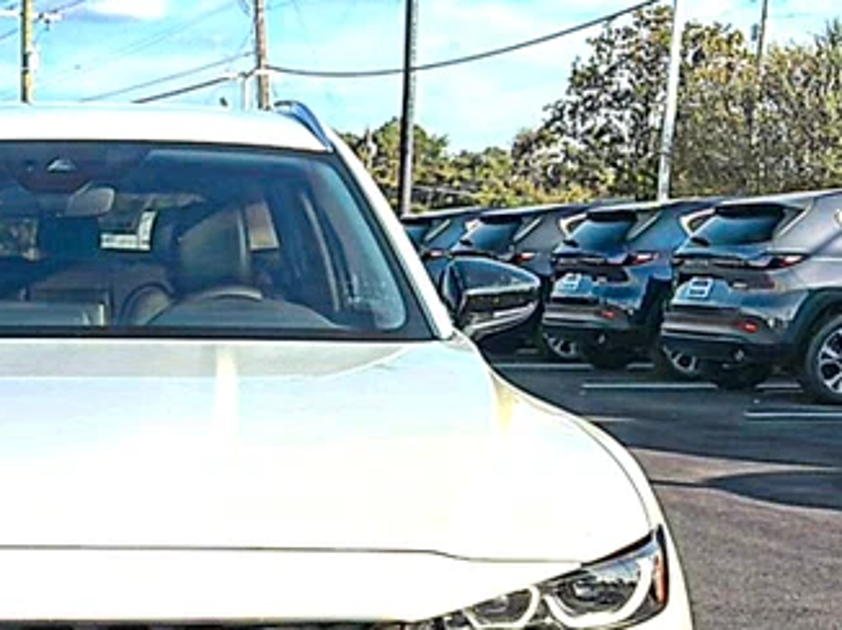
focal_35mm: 58
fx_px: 1410
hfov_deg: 31.8
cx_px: 93
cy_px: 618
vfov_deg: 24.2
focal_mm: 5.96
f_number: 1.6
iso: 50
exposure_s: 1/2639
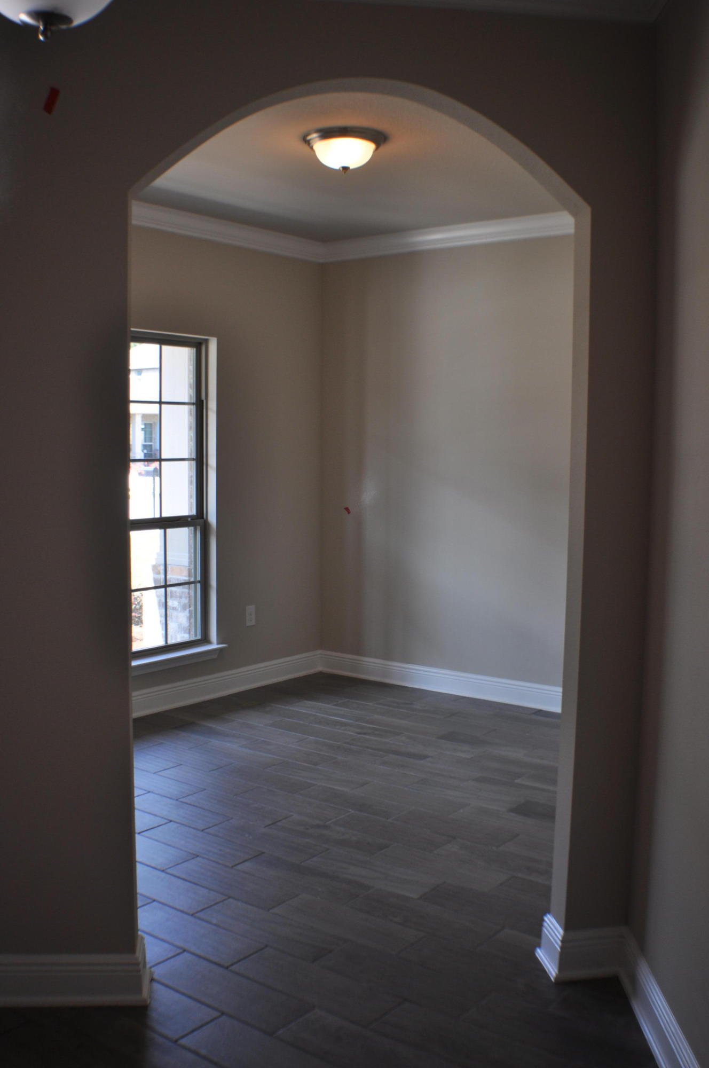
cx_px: 354
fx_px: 1377
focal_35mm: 46
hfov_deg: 28.9
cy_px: 534
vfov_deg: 42.4
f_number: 4.2
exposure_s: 1/60
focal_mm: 31
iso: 200
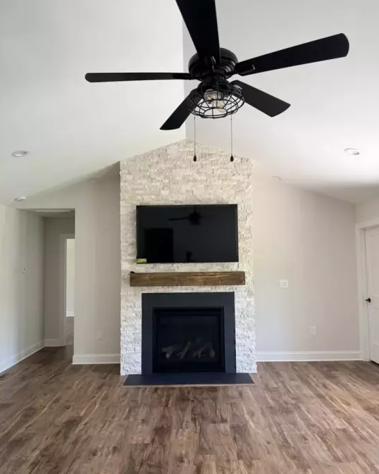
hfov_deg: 54.9
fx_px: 365
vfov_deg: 66.0
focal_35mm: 26
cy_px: 237
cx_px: 192
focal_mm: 6.76
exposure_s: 1/121
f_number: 1.78
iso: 160
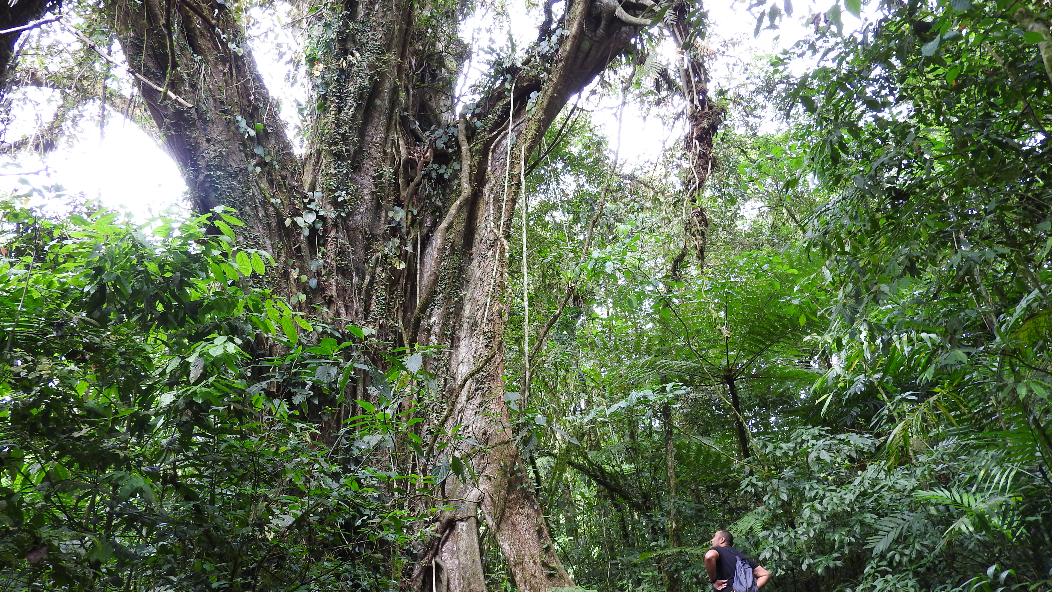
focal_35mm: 33
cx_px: 524
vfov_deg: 35.6
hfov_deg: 59.5
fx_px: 921
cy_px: 338
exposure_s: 1/30
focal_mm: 5.4
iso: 125
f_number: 3.5
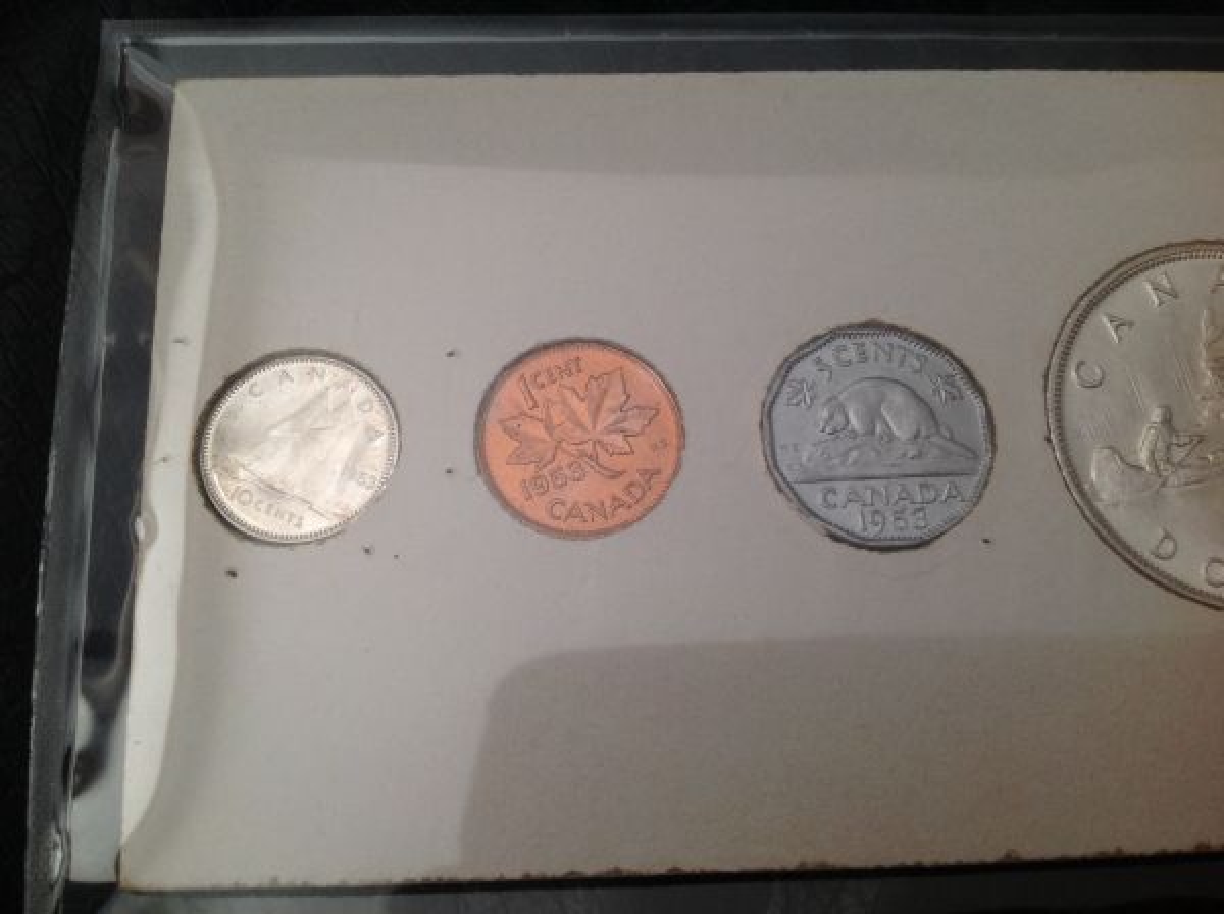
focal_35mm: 35
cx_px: 612
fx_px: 1236
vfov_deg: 40.6
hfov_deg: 52.7
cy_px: 457
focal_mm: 4.28
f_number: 2.4
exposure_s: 1/20
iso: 64
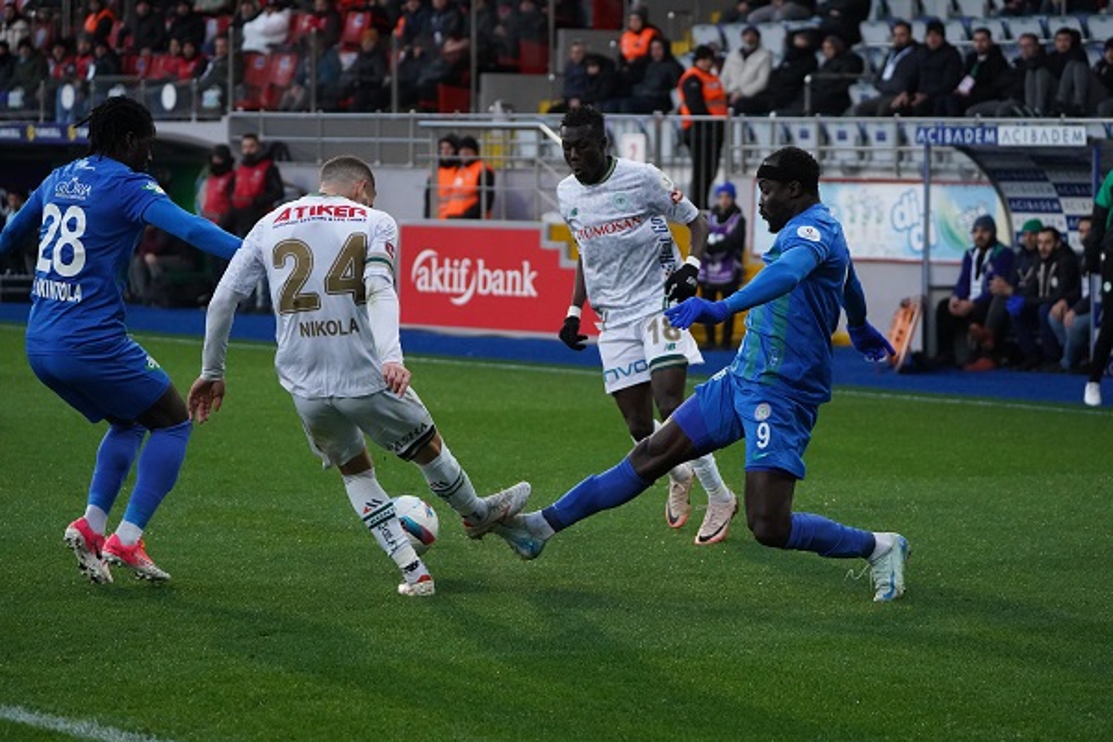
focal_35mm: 139
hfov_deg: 14.8
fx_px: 4297
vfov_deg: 9.9
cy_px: 371
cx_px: 556
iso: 6400
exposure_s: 1/2000
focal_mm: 139
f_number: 4.5
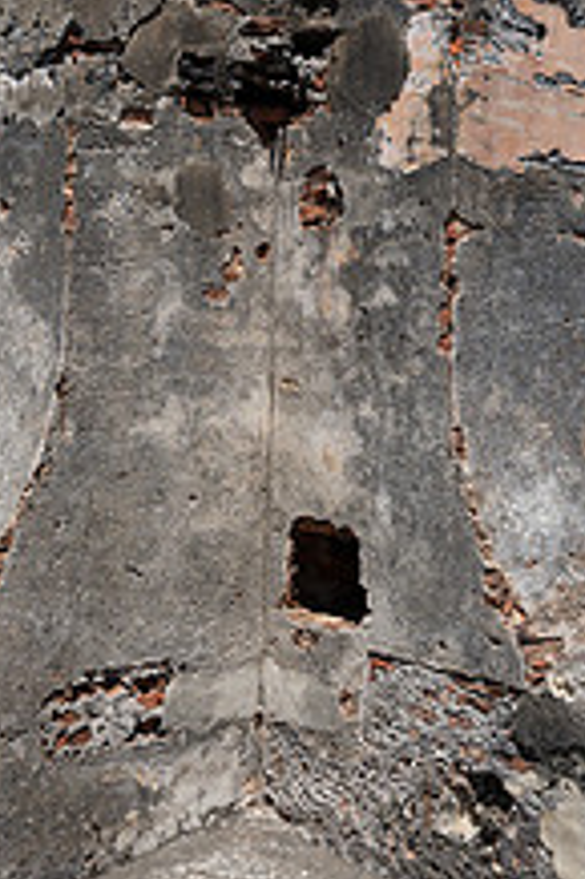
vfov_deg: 33.1
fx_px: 1465
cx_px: 323
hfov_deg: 22.6
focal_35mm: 60
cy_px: 282
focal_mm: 29
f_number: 8
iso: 100
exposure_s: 1/125
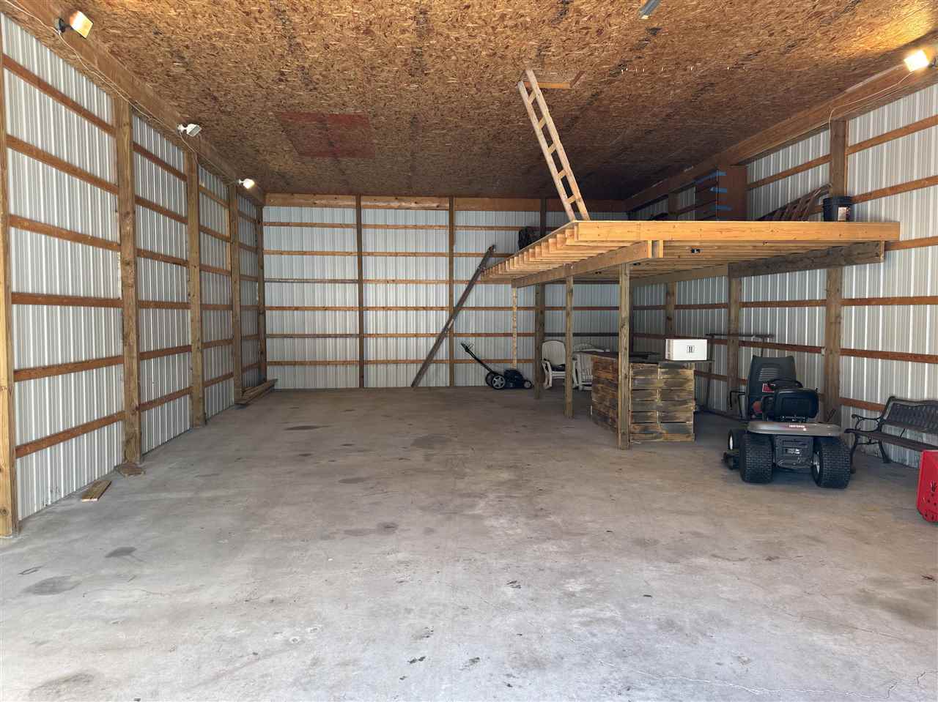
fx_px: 650
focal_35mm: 24
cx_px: 469
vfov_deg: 56.8
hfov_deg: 71.6
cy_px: 351
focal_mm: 6.76
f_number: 1.78
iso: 100
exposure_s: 1/121
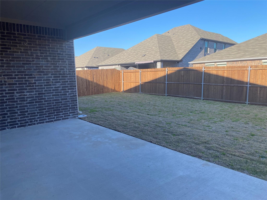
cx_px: 134
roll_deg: +1.6
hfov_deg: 67.3
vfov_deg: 53.1
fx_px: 201
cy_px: 100
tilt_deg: -8.6
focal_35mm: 26
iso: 32
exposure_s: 1/738
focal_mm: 4.25
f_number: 1.8
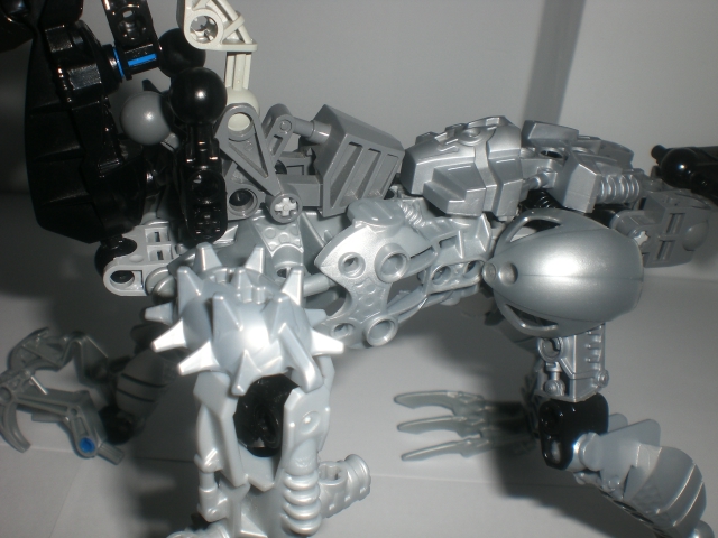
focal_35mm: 38
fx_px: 788
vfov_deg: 37.7
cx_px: 359
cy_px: 269
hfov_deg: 49.0
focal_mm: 6.3
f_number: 4.4
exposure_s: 1/60
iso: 50
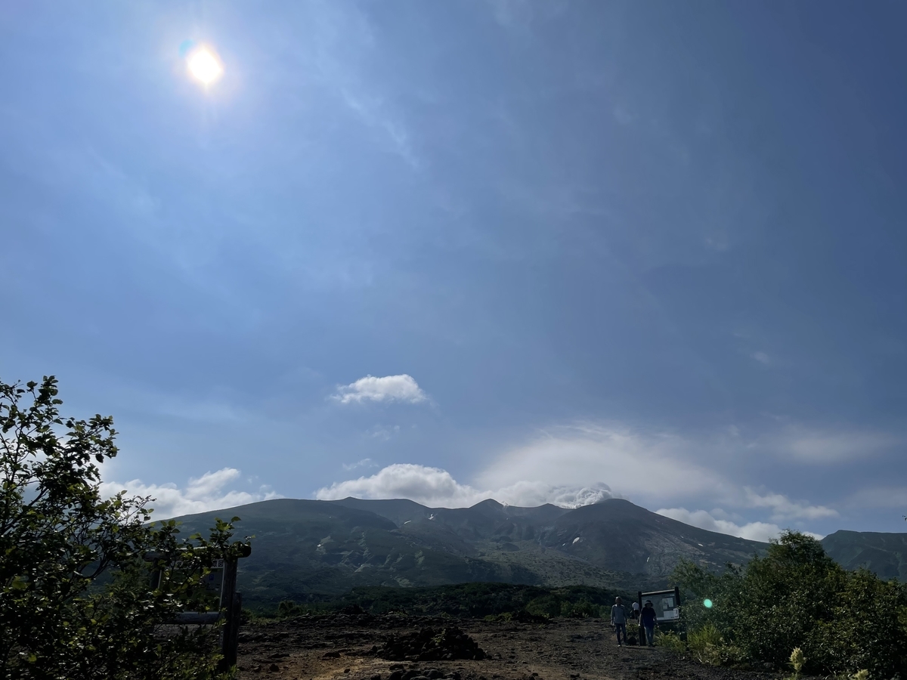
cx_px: 454
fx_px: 681
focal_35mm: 26
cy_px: 340
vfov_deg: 53.1
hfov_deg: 67.3
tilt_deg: +28.3
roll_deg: -1.4
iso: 32
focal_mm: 4.2
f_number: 1.6
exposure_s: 1/17241
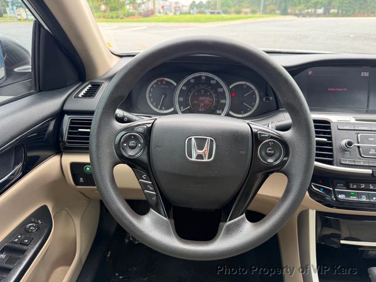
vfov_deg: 56.8
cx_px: 188
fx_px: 261
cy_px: 141
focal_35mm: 24
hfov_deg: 71.6
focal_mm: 6.76
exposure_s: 1/176
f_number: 1.78
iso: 80
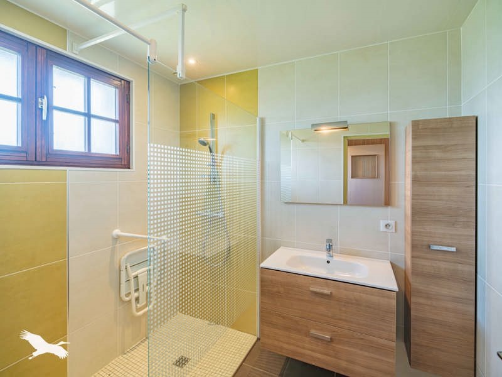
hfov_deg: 94.5
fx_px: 232
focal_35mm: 16
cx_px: 251
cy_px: 188
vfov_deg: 78.1
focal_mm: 20
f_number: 5.6
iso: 1000
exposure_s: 1/30
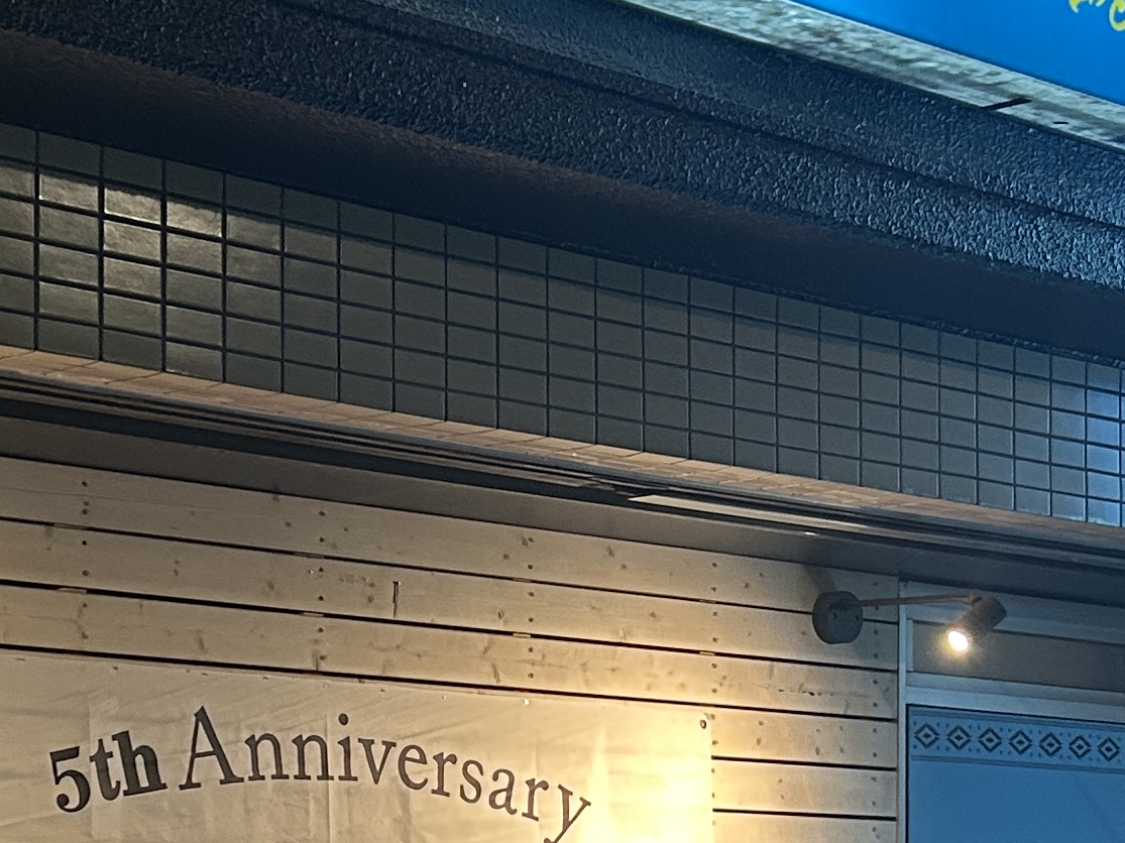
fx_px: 3055
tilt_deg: +1.7
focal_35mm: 94
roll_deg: -1.0
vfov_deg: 15.5
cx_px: 608
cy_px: 801
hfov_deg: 20.9
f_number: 1.5
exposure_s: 1/50
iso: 250
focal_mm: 5.7
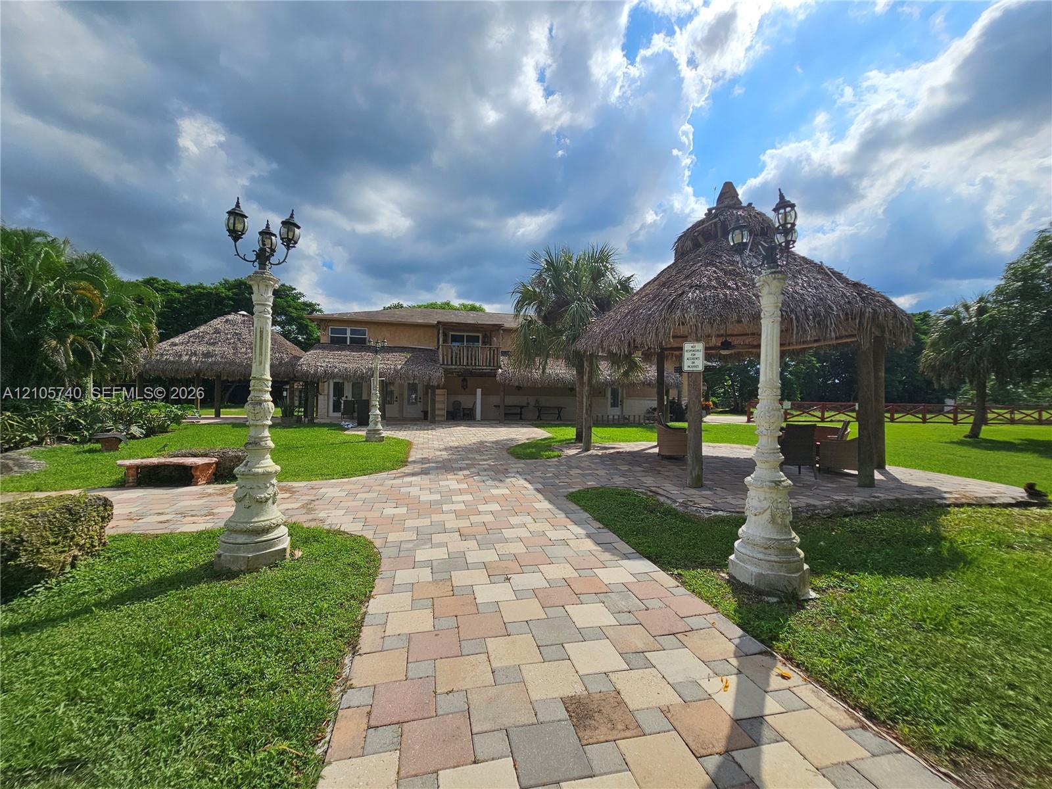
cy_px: 394
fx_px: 395
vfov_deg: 89.9
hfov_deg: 106.2
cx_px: 526
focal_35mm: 13
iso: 50
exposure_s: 1/5638
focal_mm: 2.2
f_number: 2.2
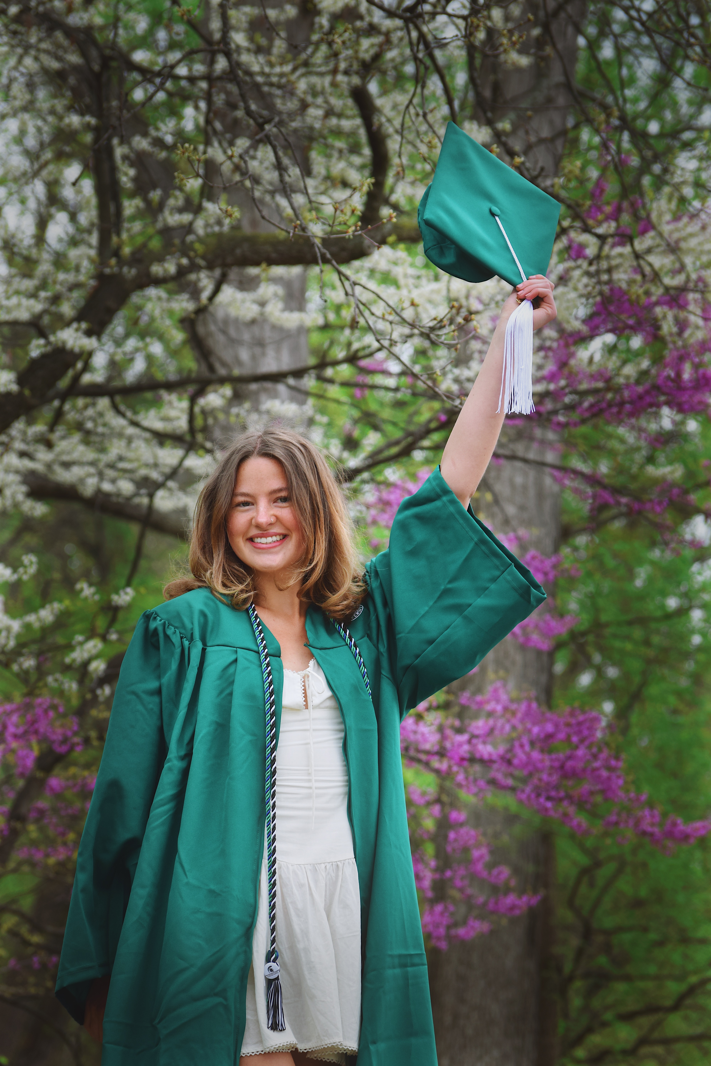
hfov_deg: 8.7
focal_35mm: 158
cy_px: 533
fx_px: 4666
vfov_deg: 13.0
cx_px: 356
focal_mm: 105
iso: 250
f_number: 5.6
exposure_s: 1/500
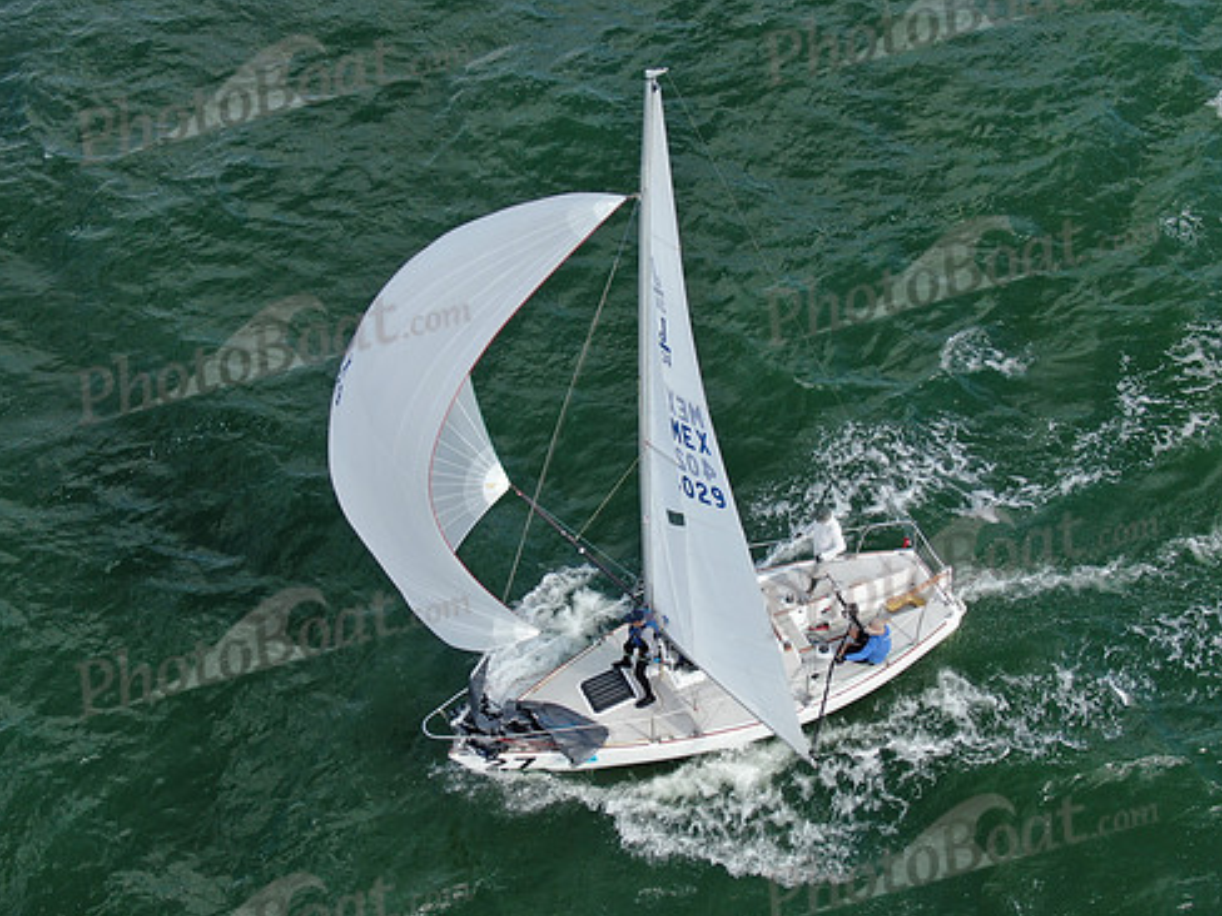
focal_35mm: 57
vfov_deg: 25.7
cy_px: 459
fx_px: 2012
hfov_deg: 33.8
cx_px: 619
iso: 100
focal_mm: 8.6
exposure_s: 1/400
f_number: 3.8
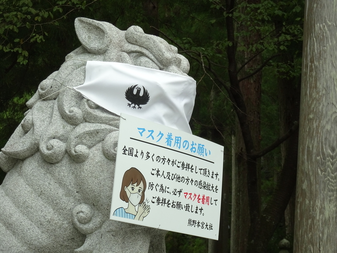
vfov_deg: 17.4
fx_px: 828
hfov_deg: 23.0
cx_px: 168
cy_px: 126
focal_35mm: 85
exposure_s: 1/100
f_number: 5
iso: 125
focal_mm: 14.54
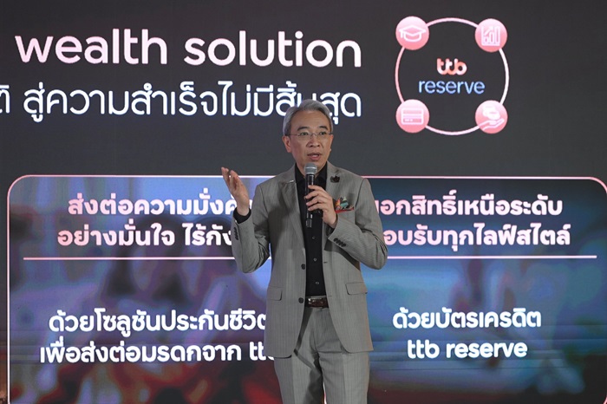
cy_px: 202
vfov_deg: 9.1
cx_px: 304
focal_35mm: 150
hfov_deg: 13.7
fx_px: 2528
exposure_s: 1/160
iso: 2500
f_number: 4
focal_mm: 150
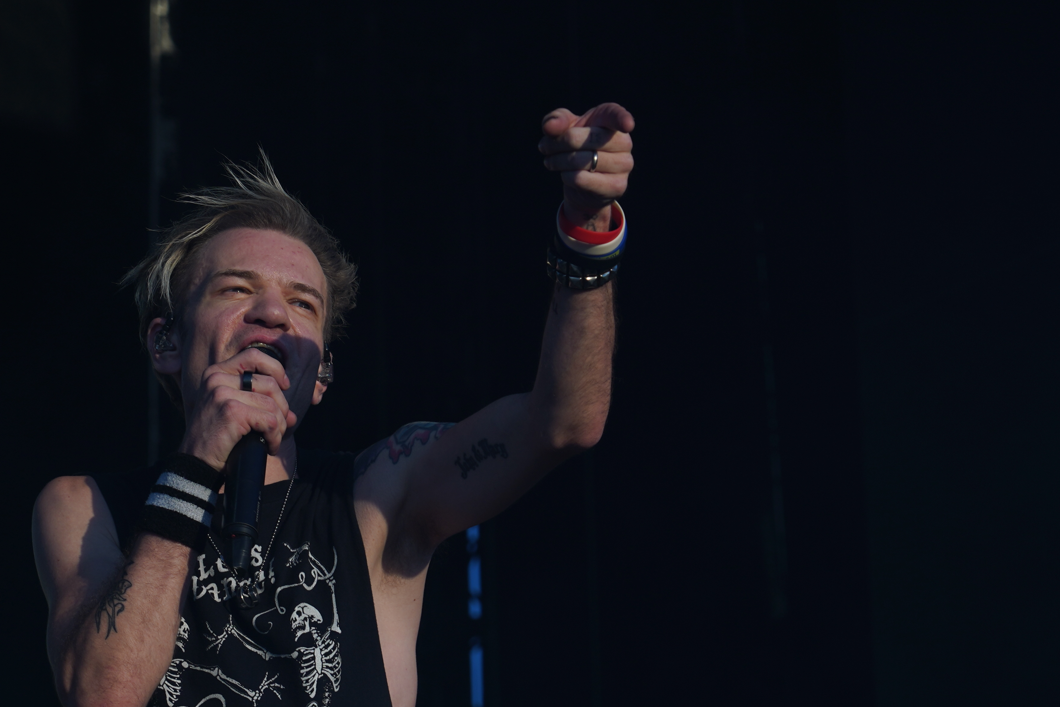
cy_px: 463
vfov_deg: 7.7
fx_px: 5241
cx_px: 458
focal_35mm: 178
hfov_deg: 11.5
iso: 100
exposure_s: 1/400
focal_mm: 105
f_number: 7.1
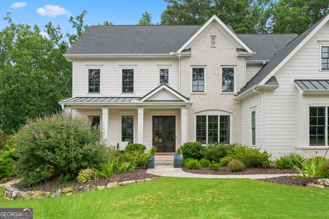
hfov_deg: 60.3
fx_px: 283
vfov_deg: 42.3
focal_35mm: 31
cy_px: 110
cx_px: 164
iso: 1250
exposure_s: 1/400
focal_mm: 31
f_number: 6.3
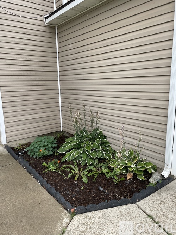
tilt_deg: -8.9
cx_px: 88
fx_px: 176
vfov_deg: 67.3
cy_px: 118
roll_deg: +2.2
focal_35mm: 26
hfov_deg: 53.0
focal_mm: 4.2
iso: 32
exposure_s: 1/615
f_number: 1.6
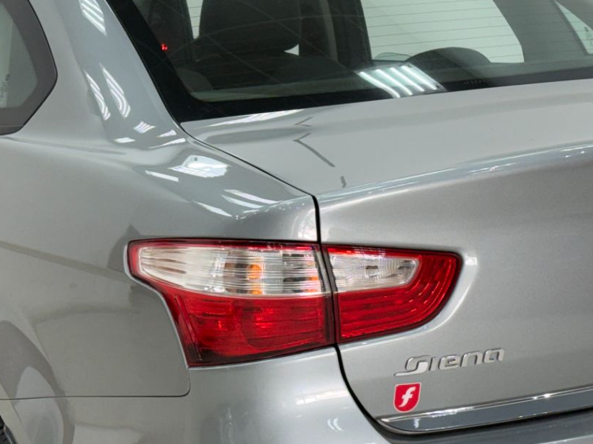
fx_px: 1918
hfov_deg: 17.6
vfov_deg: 13.2
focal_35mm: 112
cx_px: 249
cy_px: 271
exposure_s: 1/60
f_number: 1.78
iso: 50
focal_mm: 6.76
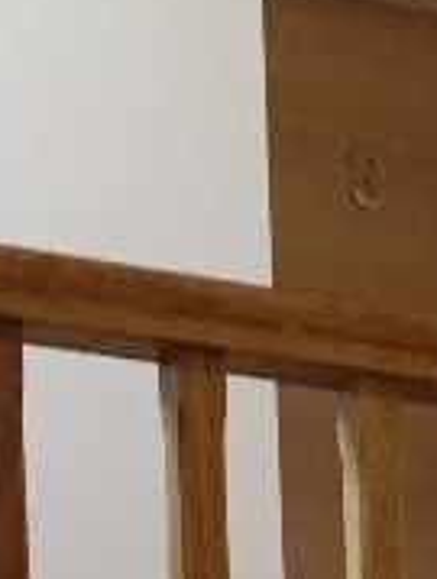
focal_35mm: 194
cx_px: 702
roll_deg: +1.6
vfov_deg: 8.8
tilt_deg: -4.0
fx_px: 3254
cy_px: 1556
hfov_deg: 7.5
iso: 160
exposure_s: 1/33
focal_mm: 4.15
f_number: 2.2
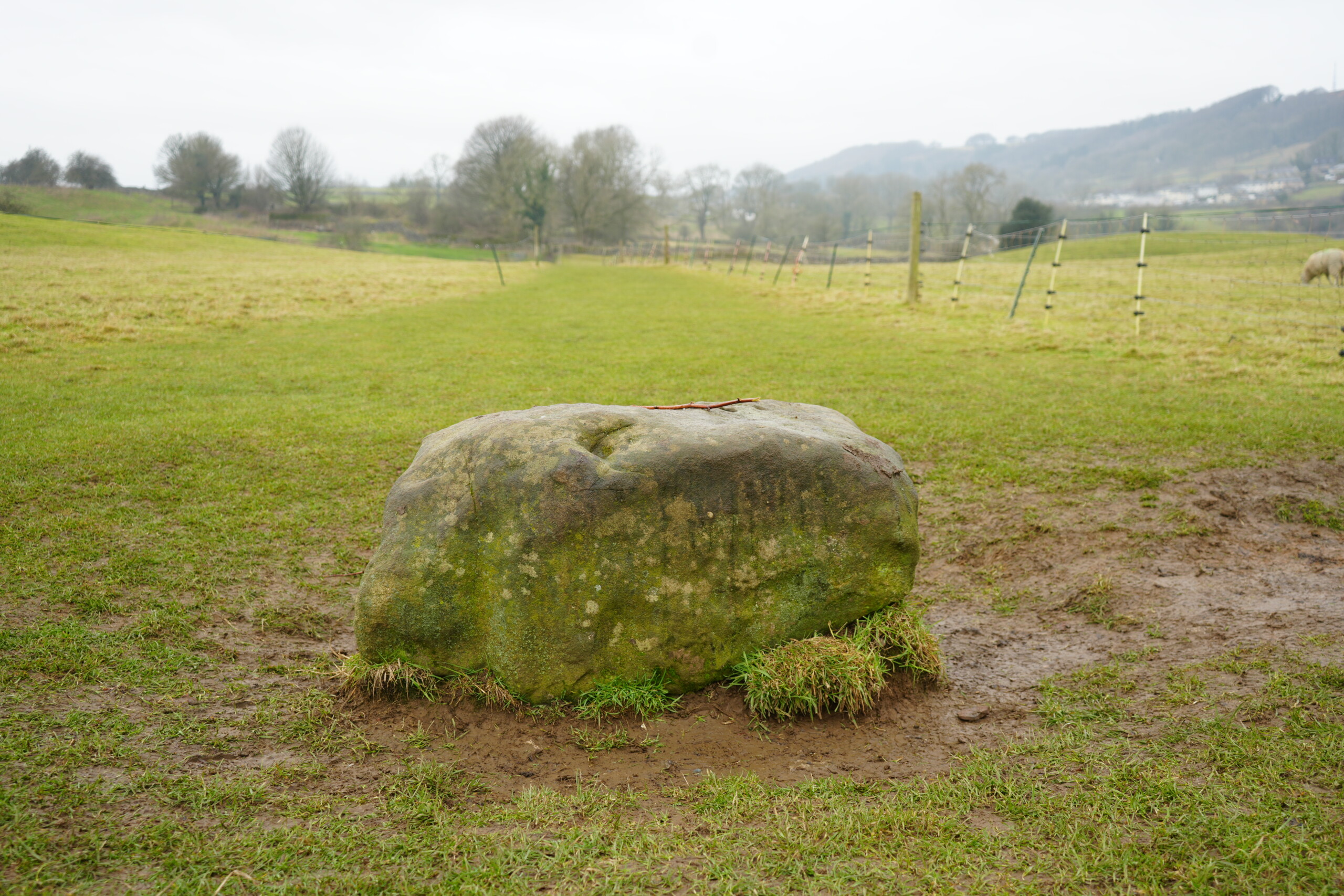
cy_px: 448
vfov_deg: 38.9
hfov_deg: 55.8
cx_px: 672
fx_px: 1269
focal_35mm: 34
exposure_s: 1/60
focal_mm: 34
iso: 100
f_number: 4
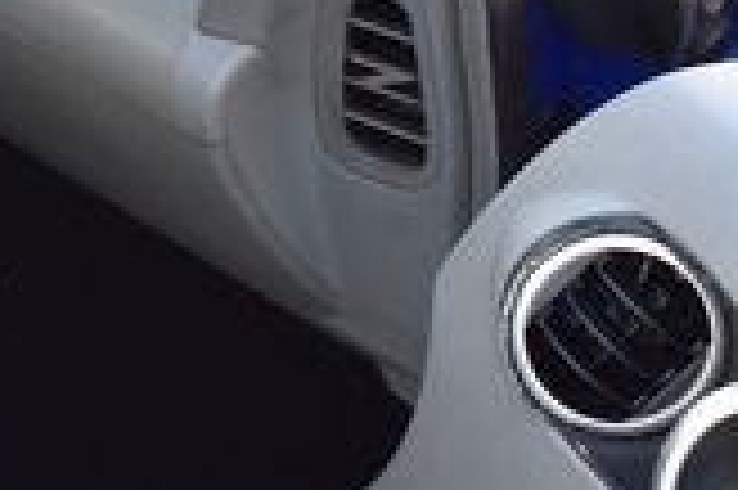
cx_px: -338
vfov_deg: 11.6
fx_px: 2396
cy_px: 427
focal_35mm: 117
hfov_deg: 16.2
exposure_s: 1/50
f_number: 8
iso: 400
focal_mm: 20
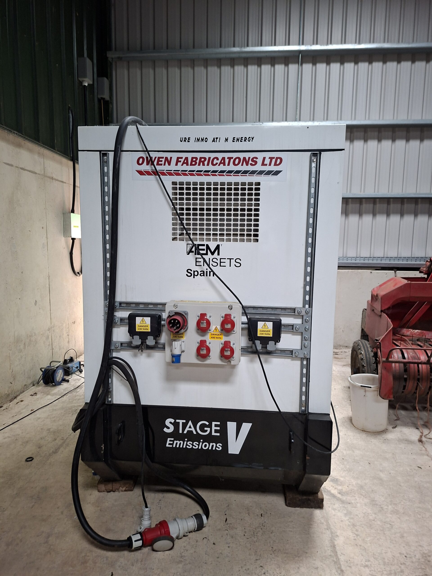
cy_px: 288
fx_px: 383
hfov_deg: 58.9
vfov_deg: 73.9
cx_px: 216
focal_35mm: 23
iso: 400
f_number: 1.8
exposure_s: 1/33
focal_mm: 5.54
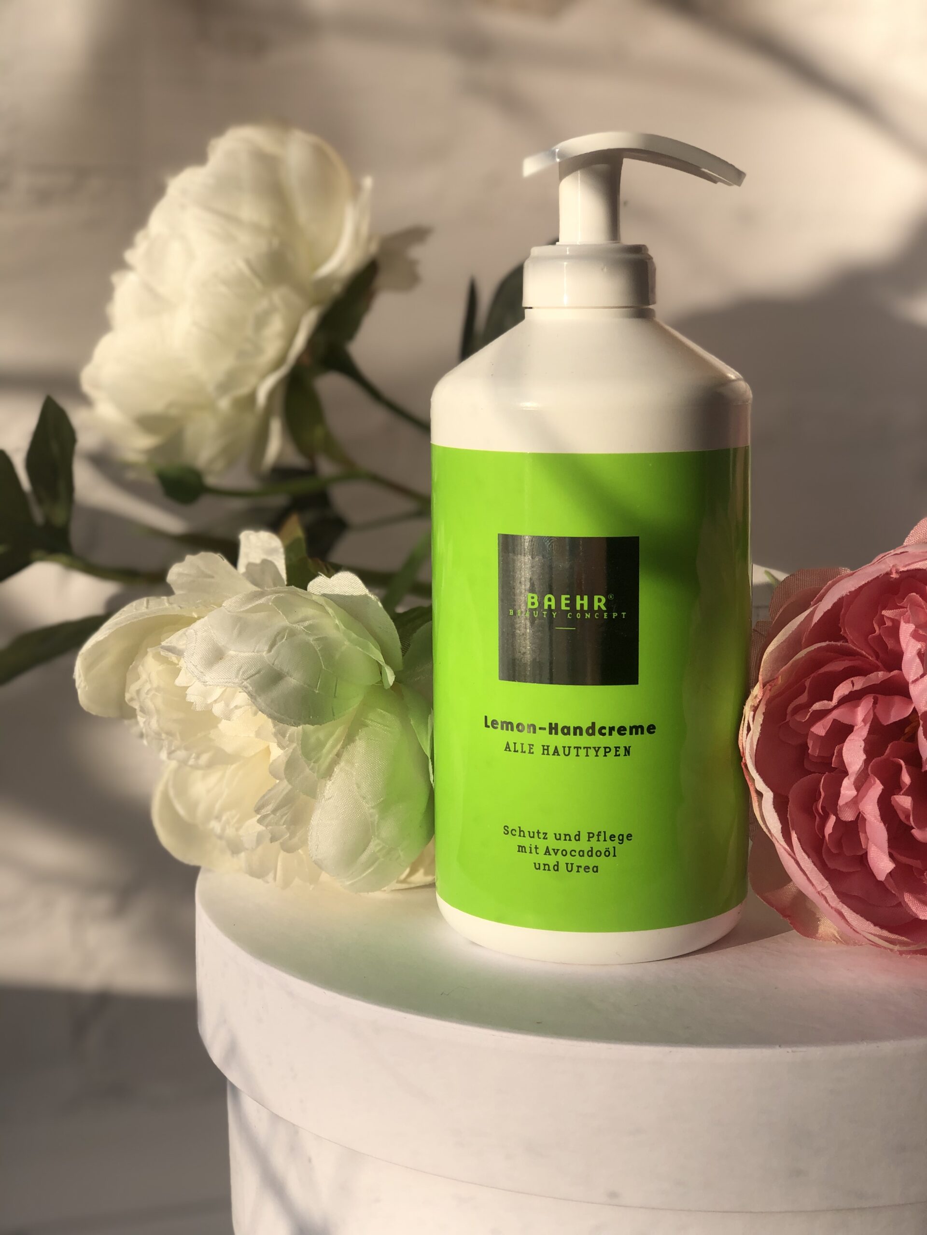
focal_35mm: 57
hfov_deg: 25.7
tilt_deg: -10.7
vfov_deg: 33.8
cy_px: 618
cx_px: 464
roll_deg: +1.5
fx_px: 2035
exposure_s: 1/338
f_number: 2.8
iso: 20
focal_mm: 6.6
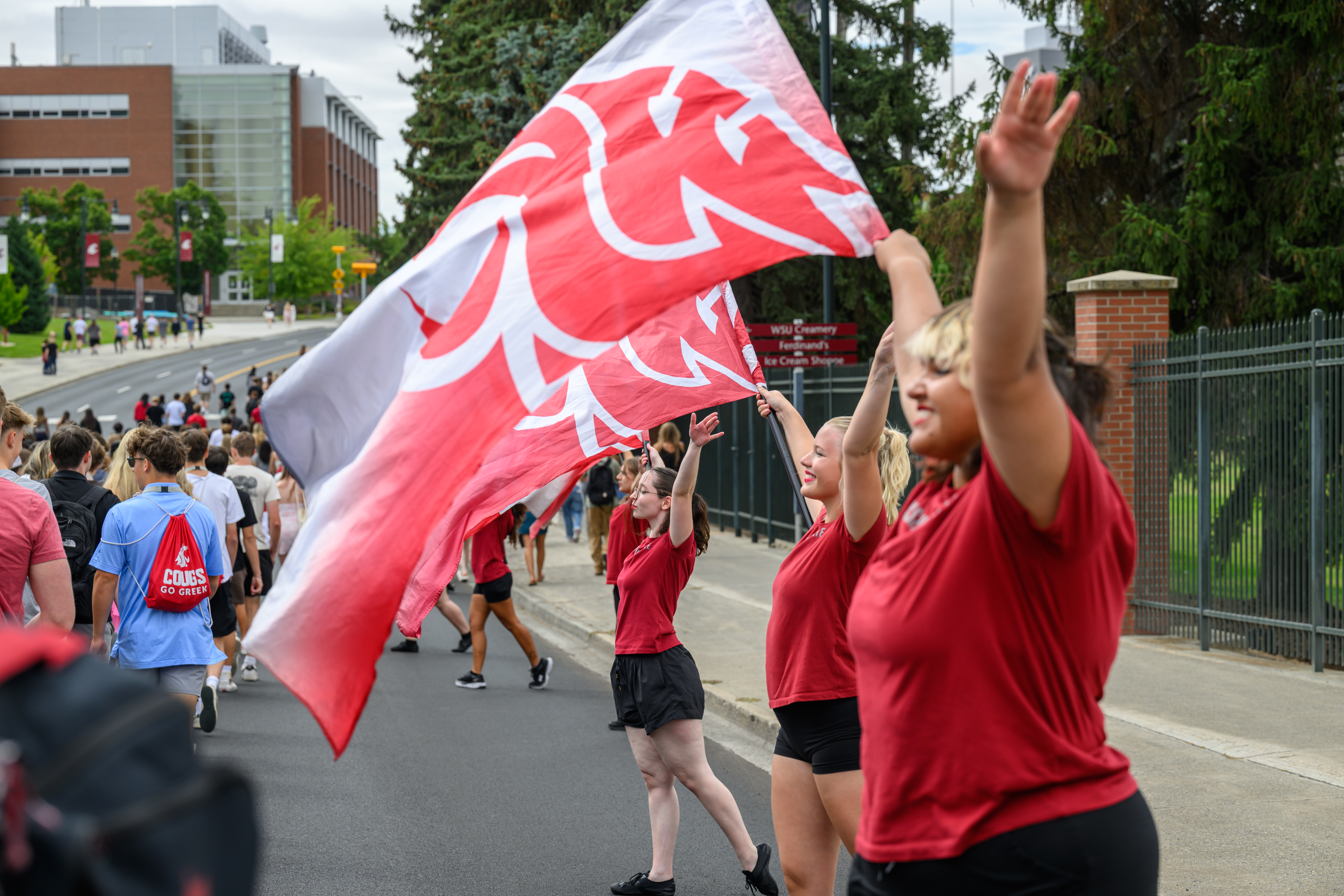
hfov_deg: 26.0
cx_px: 672
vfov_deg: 17.5
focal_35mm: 78
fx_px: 2912
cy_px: 448
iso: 100
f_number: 5
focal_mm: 78
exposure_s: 1/800
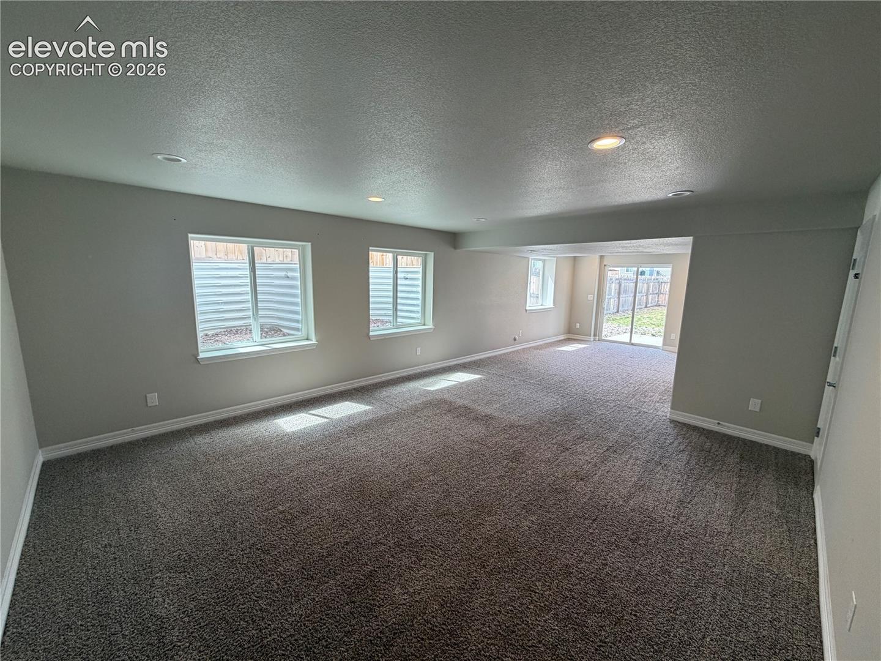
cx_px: 440
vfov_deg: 85.7
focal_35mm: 14
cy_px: 330
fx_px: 356
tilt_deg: -8.6
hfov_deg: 102.1
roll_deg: -0.5
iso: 125
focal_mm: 2.22
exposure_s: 1/120
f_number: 2.2
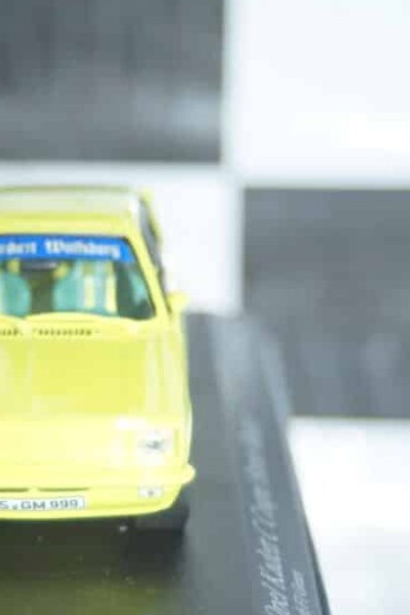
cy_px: 399
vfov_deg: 13.9
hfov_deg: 9.2
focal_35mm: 148
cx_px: 47
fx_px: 2525
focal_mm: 55
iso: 500
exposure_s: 1/80
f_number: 5
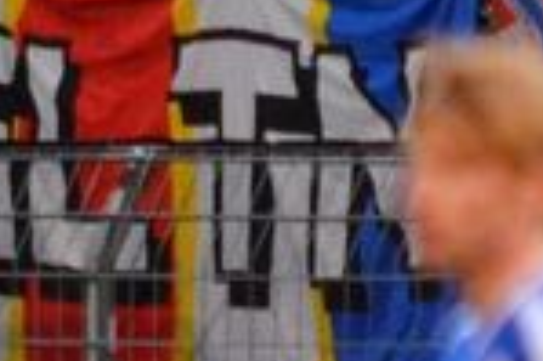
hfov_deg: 1.8
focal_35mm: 1150
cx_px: 736
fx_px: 17327
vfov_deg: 1.2
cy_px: -230
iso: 2000
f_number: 2.8
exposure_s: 1/640
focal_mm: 200
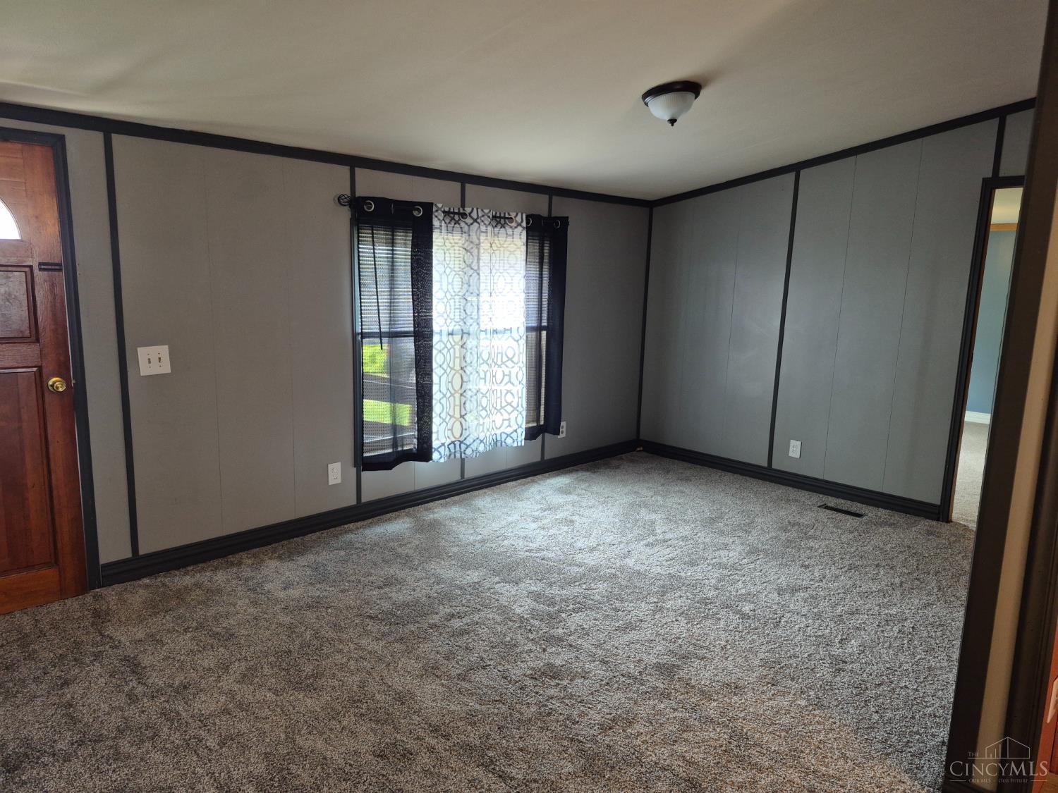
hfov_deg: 73.9
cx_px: 529
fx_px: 703
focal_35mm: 23
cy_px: 396
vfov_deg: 58.9
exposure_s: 1/120
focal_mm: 5.4
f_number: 1.8
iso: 320
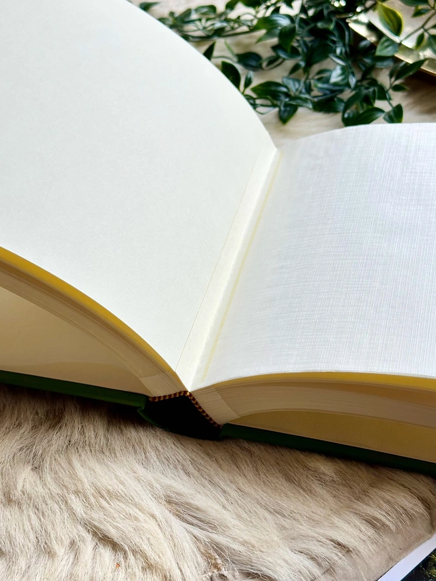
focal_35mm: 48
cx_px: 218
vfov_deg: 39.7
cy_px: 290
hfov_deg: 30.3
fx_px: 806
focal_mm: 6.86
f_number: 1.78
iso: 64
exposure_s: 1/444
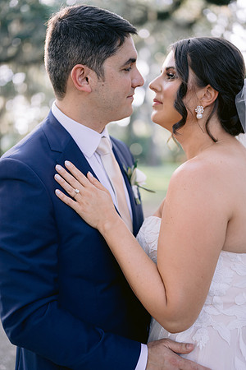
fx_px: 512
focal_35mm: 50
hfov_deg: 27.0
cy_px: 185
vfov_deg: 39.6
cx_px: 123
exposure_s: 1/320
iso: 160
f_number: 1.8
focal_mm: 50
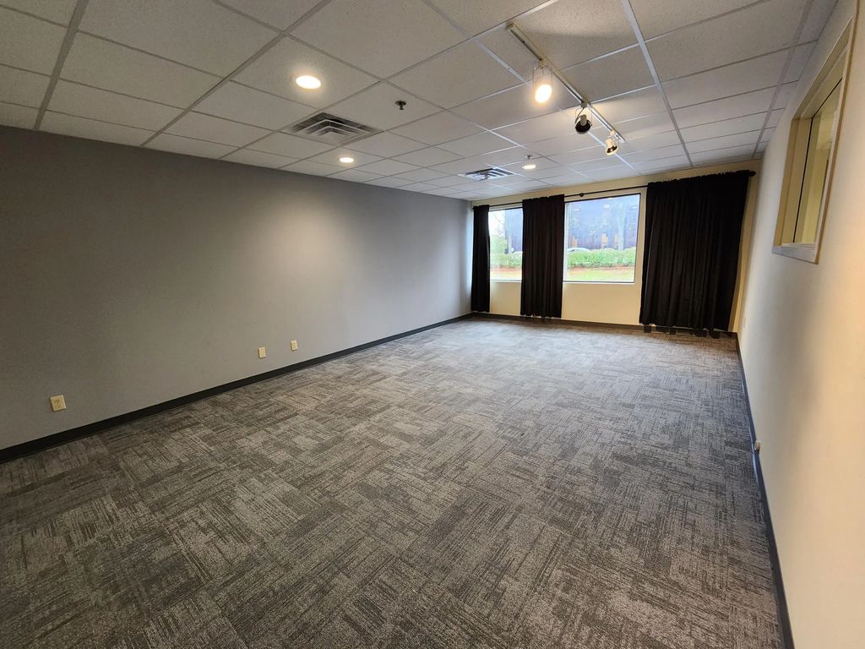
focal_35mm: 13
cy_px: 324
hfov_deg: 106.2
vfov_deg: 89.9
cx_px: 432
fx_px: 325
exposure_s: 1/60
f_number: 2.2
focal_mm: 2.2
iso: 400
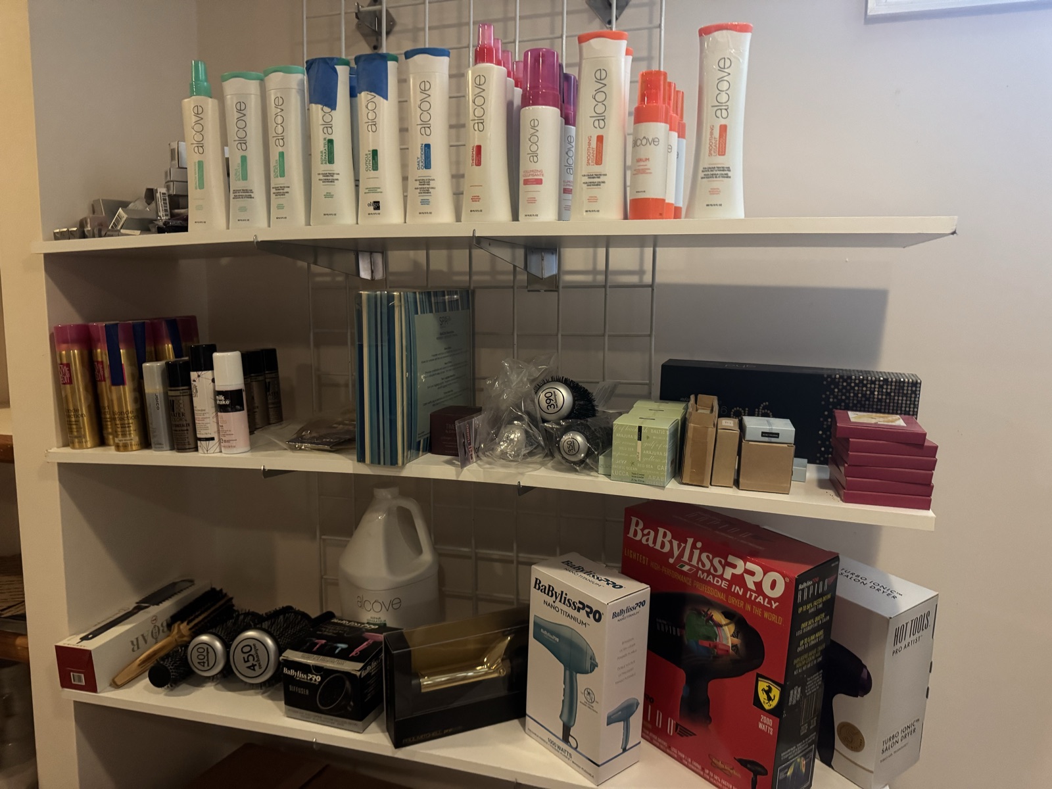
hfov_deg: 71.6
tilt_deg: -7.2
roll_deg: -0.6
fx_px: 729
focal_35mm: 24
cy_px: 394
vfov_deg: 56.8
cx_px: 526
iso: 1000
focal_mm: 6.76
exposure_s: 1/30
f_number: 1.78
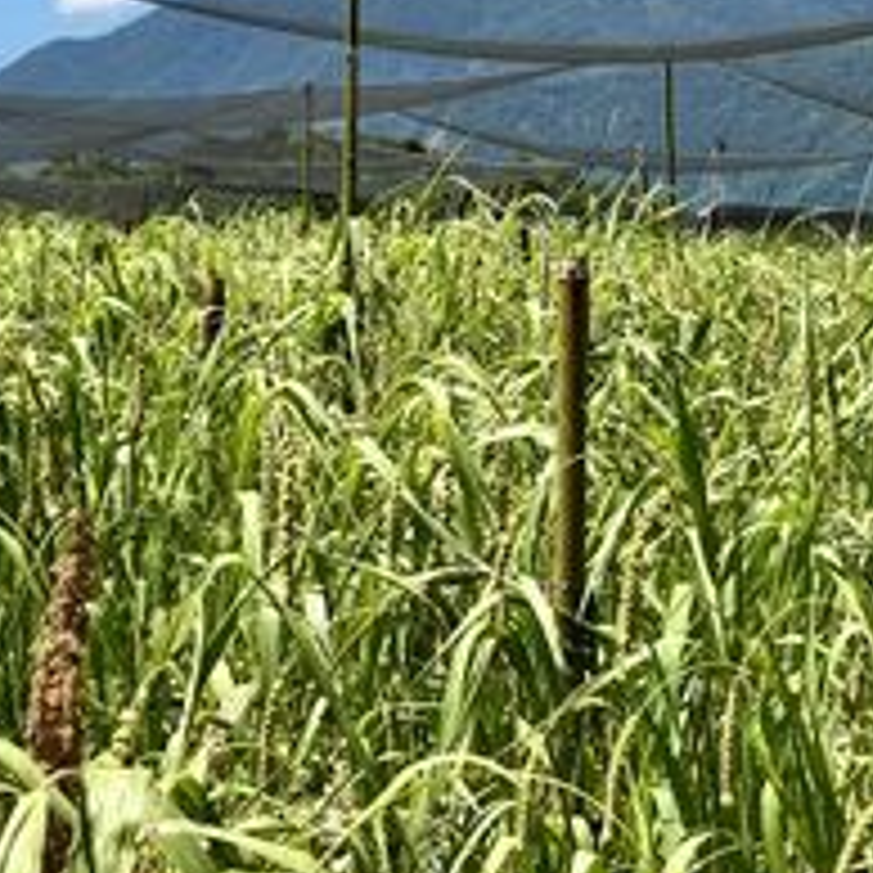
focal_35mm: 71
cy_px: 9
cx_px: 774
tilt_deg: +6.6
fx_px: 2026
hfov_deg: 23.7
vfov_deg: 23.4
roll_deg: -0.4
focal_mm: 5.96
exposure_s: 1/2933
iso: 50
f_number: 1.6
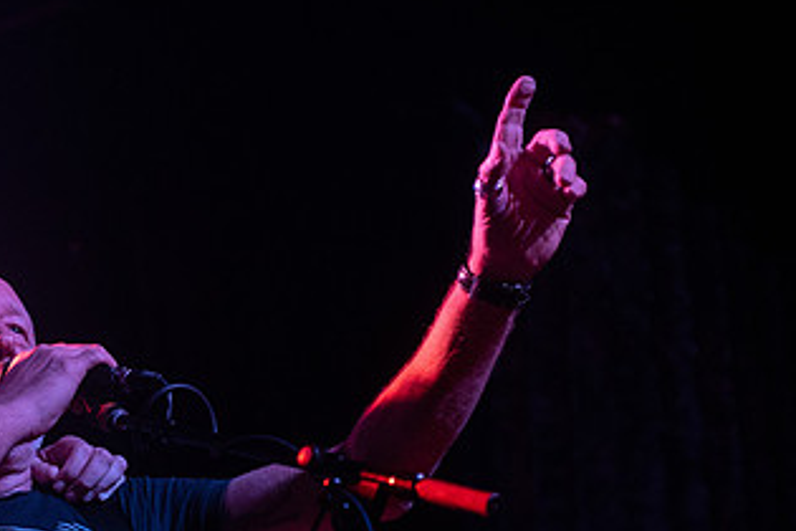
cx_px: 93
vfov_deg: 10.6
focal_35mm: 129
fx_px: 2852
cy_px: 436
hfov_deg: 15.7
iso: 3200
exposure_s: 1/500
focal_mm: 70
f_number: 3.5
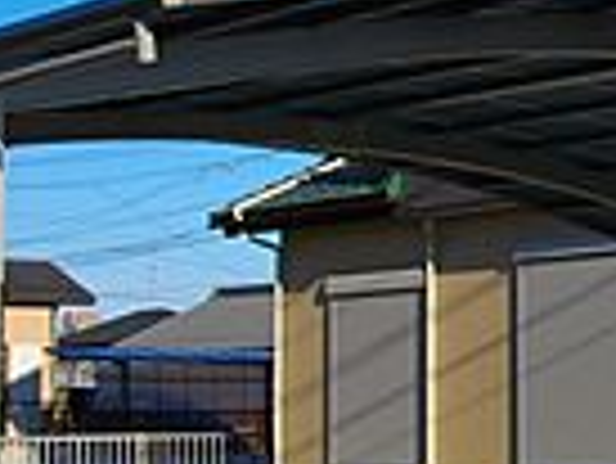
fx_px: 1995
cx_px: 841
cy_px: 167
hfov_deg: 16.4
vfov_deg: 13.2
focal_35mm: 112
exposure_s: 1/400
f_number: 6.3
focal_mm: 7.1
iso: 100
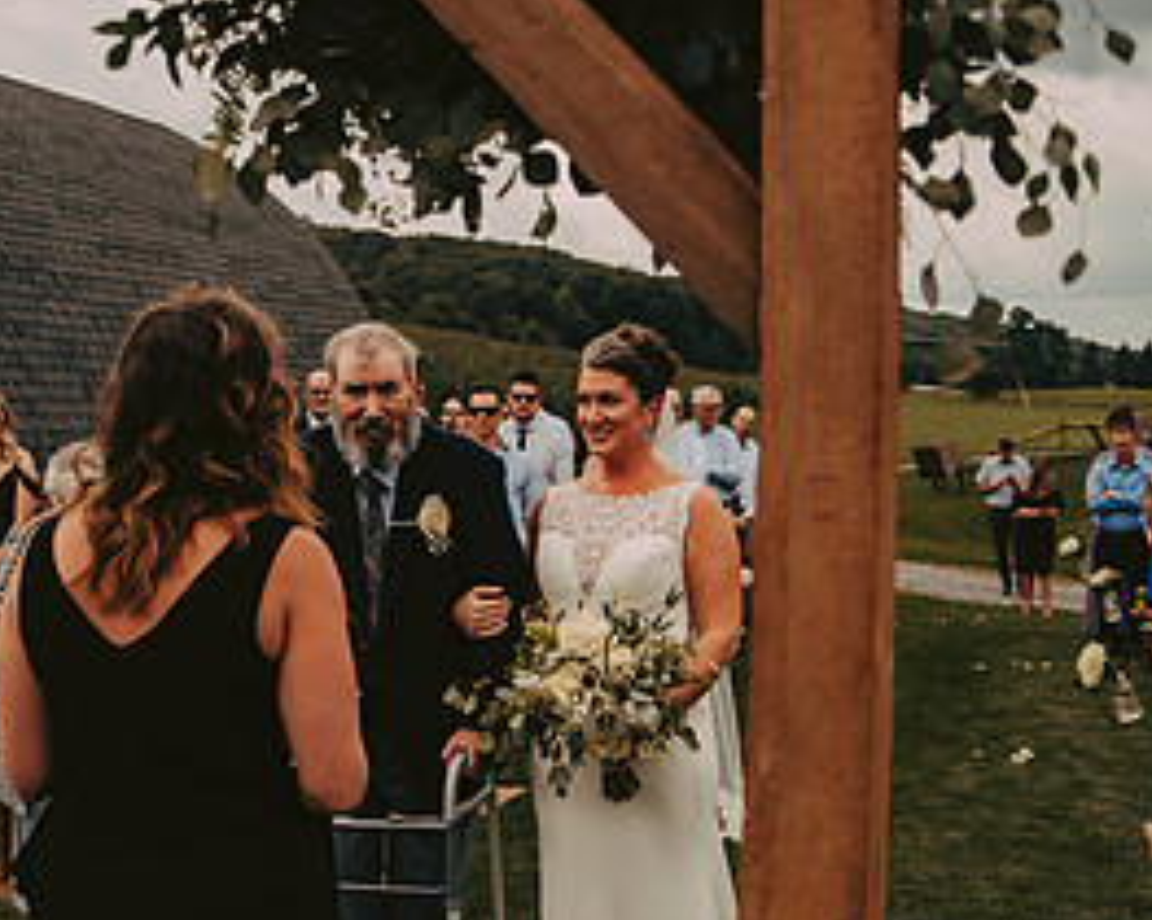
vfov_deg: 26.1
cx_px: 272
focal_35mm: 58
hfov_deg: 31.8
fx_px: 1976
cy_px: 318
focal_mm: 28
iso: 320
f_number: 2.8
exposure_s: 1/4000
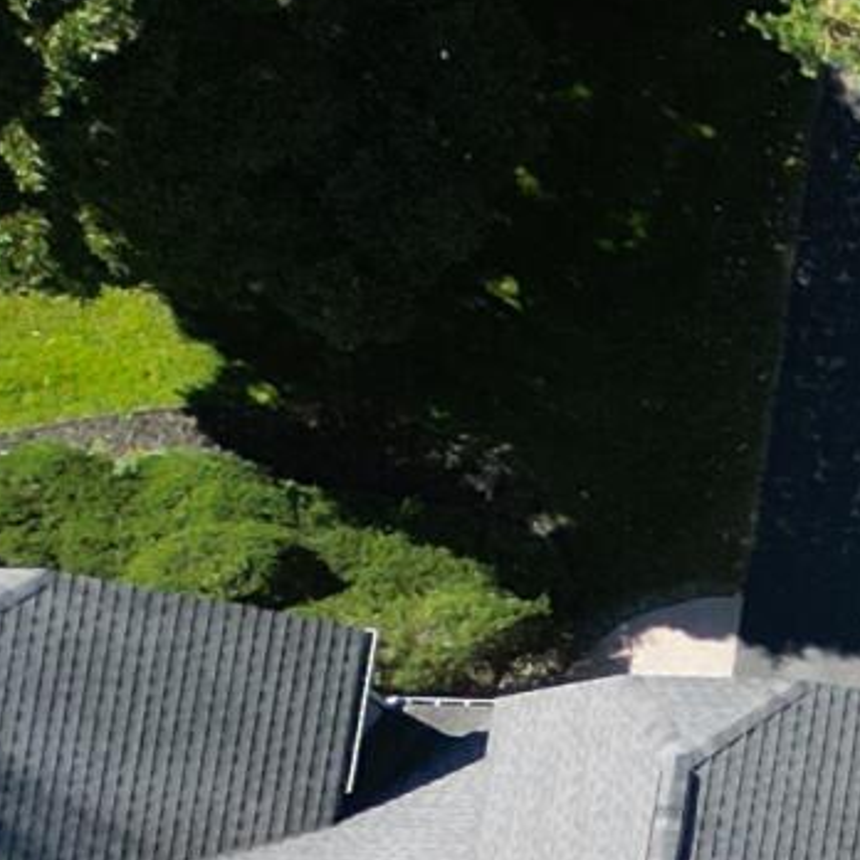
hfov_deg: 7.3
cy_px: 1554
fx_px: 5144
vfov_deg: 9.1
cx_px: 3311
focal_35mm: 183
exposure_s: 1/1000
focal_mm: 6.72
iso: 100
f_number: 1.7
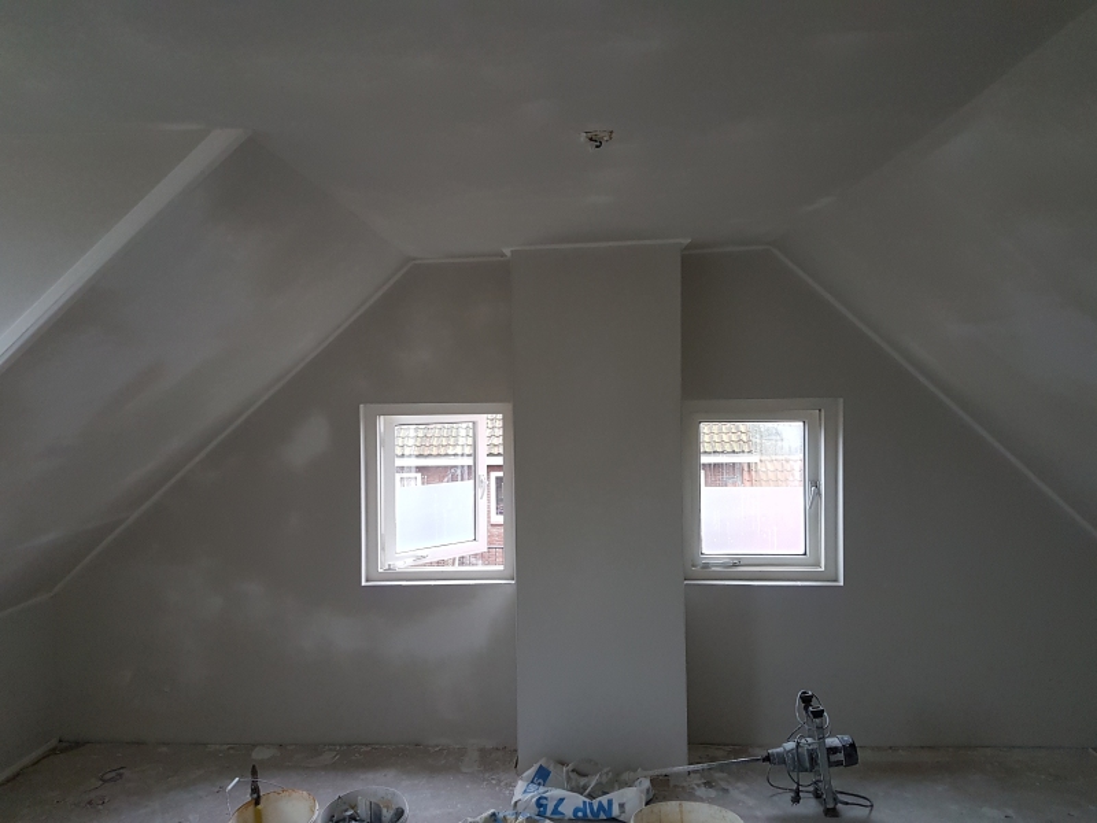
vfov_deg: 53.1
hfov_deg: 67.3
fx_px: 824
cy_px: 412
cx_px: 548
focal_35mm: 26
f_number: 1.7
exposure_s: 1/40
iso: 160
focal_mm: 4.2
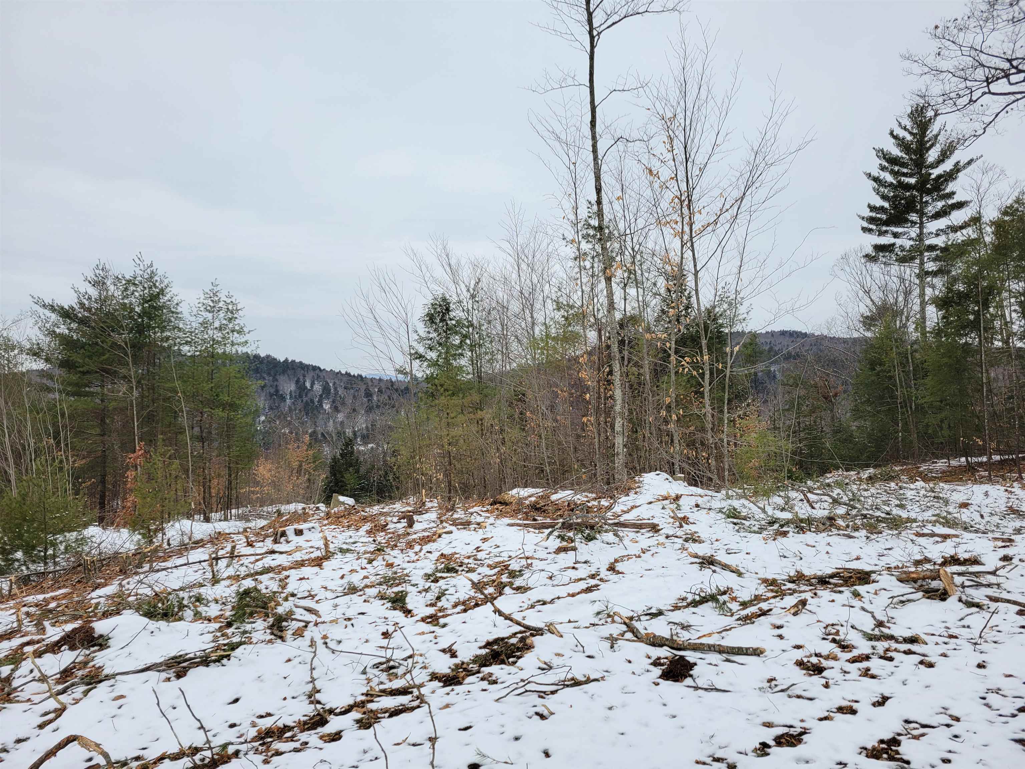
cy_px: 384
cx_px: 512
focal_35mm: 26
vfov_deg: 53.1
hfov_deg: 67.3
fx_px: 770
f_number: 1.8
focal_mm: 5.4
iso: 40
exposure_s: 1/668
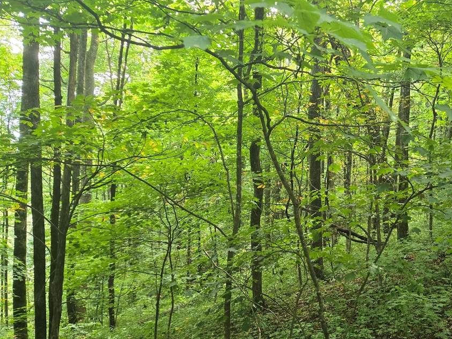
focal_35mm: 35
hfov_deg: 50.3
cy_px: 197
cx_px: 343
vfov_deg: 40.6
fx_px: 457
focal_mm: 5.4
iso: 640
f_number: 1.8
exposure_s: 1/120
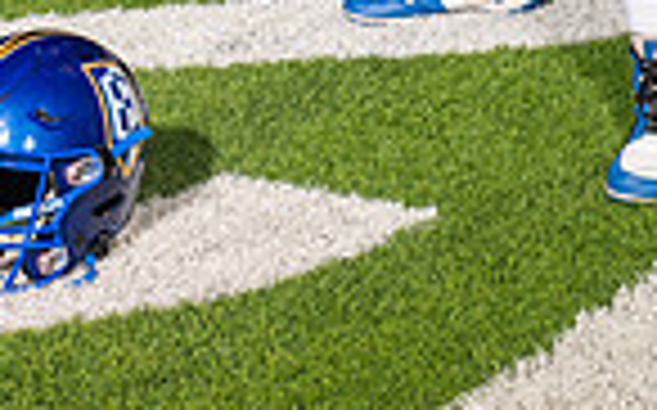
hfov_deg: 15.0
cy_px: -536
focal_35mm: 138
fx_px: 2469
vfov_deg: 8.7
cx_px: 544
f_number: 7.1
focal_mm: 44
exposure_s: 1/320
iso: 800
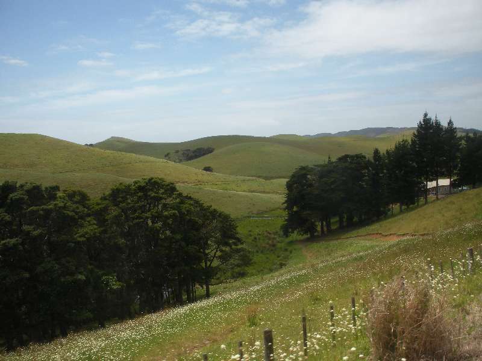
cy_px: 180
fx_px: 487
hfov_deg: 52.6
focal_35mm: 35
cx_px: 241
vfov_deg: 40.7
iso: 64
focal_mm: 6.3
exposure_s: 1/483
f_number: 5.6
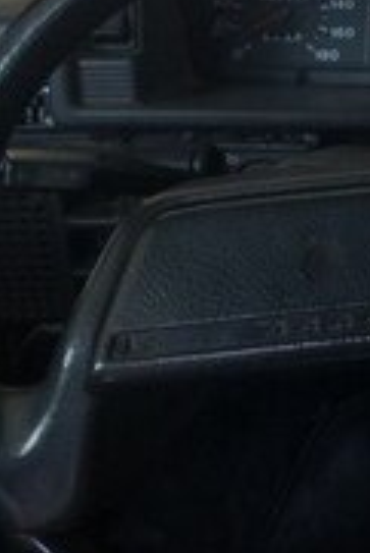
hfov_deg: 10.1
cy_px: 121
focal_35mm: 110
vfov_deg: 18.4
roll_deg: -3.3
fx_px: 1692
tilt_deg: -19.4
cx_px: 1006
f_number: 2.2
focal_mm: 4.15
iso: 50
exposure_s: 1/100
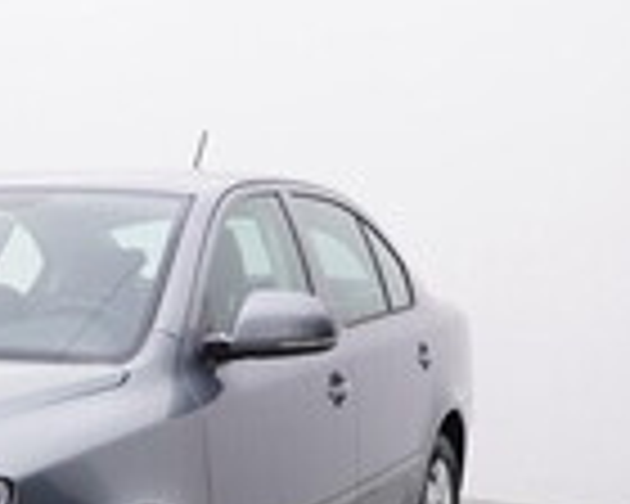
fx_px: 1545
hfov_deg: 21.9
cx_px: -52
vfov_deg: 18.1
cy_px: 488
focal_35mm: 83
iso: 200
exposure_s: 1/80
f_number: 5
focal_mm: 15
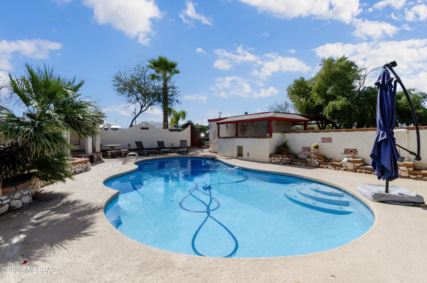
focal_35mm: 15
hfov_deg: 100.5
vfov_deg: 77.1
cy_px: 142
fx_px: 178
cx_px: 214
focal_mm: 10
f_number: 22
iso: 200
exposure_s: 1/125
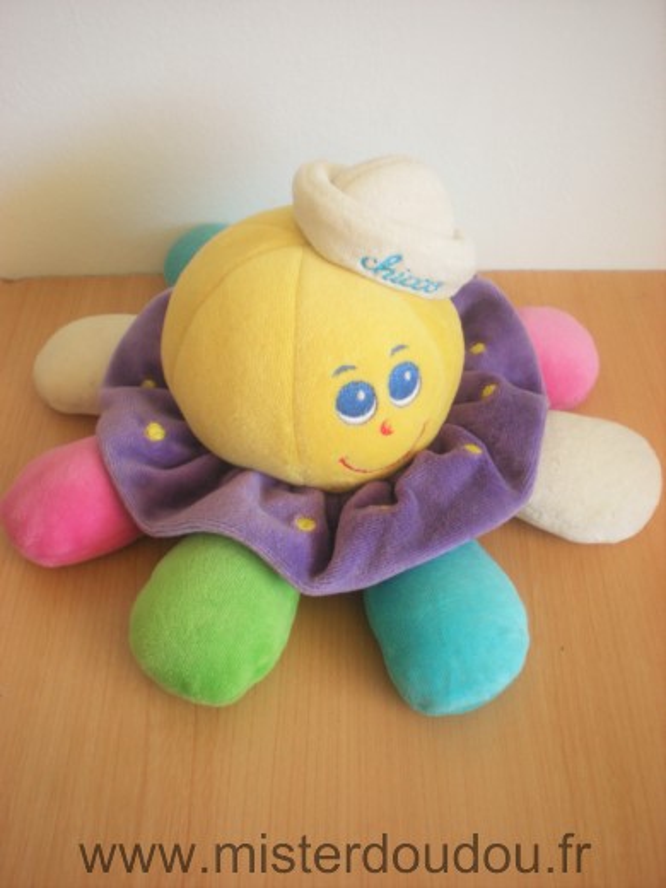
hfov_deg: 37.7
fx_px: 975
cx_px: 333
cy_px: 444
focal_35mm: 38
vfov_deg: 49.0
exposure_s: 1/58.3
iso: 144
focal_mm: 6.3
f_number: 3.1
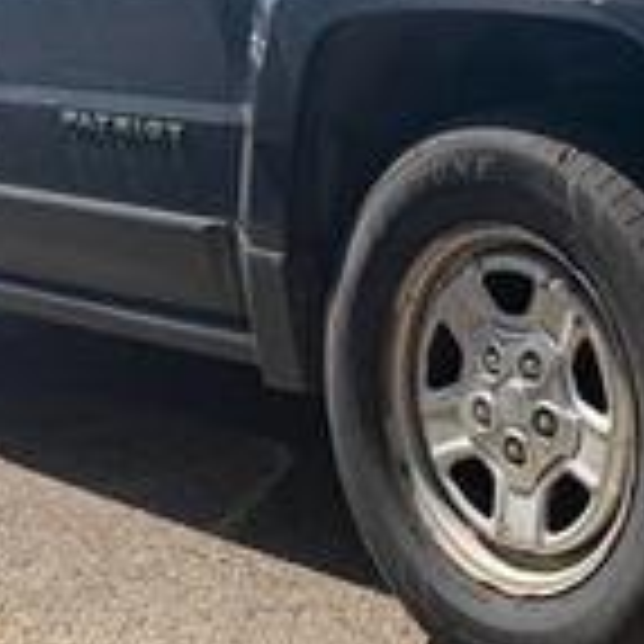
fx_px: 1579
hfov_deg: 22.0
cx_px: 671
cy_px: 99
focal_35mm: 75
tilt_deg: -5.1
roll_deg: +0.3
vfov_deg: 22.6
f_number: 1.78
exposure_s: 1/3021
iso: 80
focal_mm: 6.76
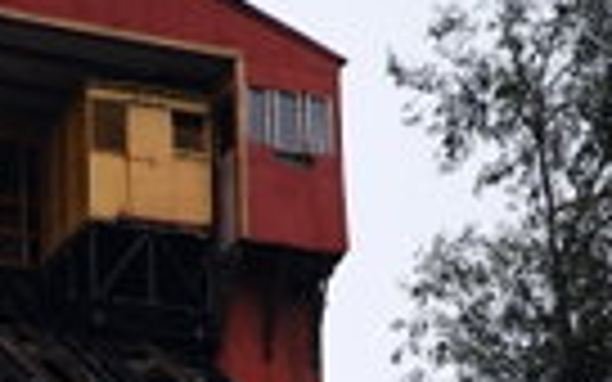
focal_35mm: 606
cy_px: 476
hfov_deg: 3.5
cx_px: 148
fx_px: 10116
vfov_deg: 2.2
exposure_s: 1/250
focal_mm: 135
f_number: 5
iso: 100
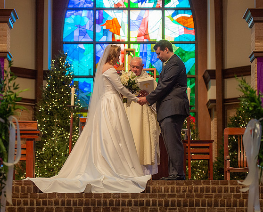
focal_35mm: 117
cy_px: 131
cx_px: 101
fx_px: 912
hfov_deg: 16.4
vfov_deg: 13.3
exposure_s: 1/250
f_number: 2.8
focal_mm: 78
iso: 1250
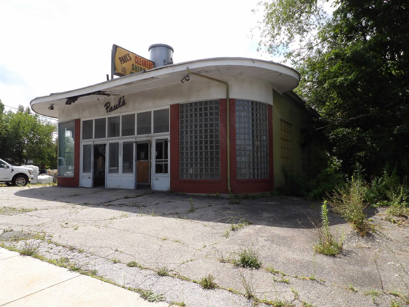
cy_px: 154
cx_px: 204
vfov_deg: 56.8
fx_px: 284
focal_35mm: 24
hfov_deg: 71.6
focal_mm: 4.3
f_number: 3.2
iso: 100
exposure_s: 1/812
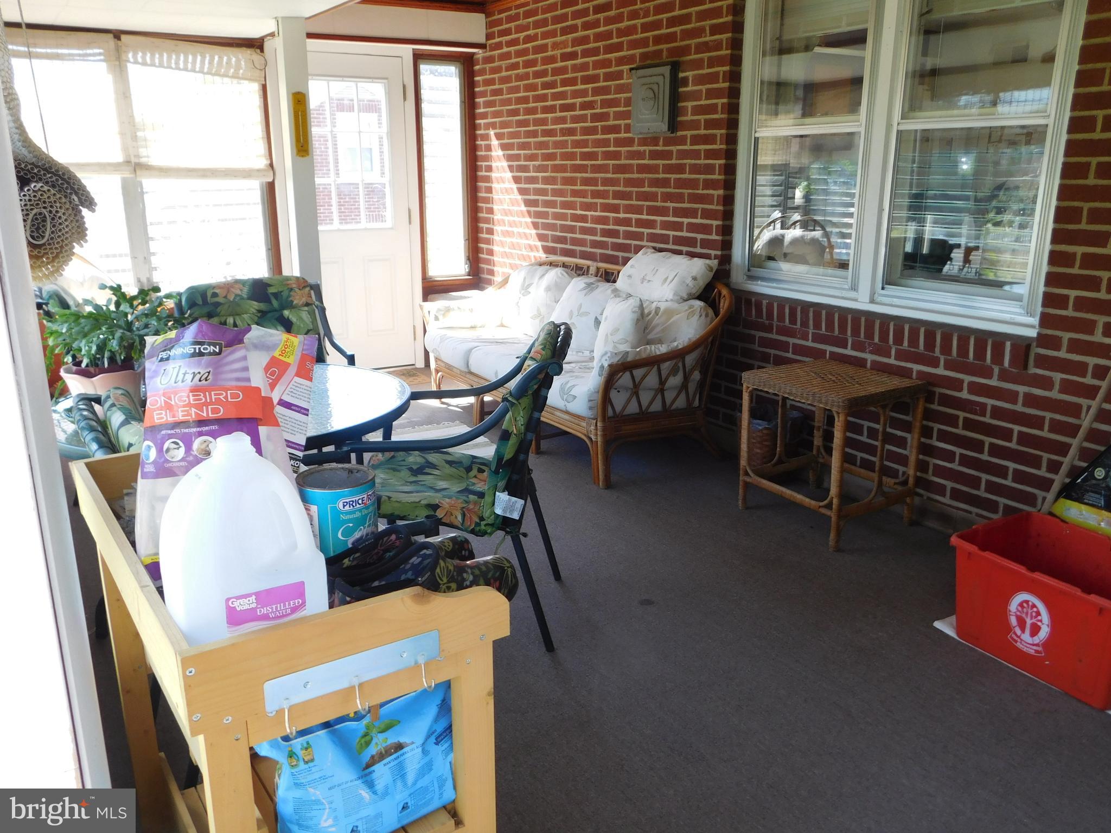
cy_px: 416
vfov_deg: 49.7
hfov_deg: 63.4
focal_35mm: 28
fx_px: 899
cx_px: 556
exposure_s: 1/50
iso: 125
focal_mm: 4.9
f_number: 3.2
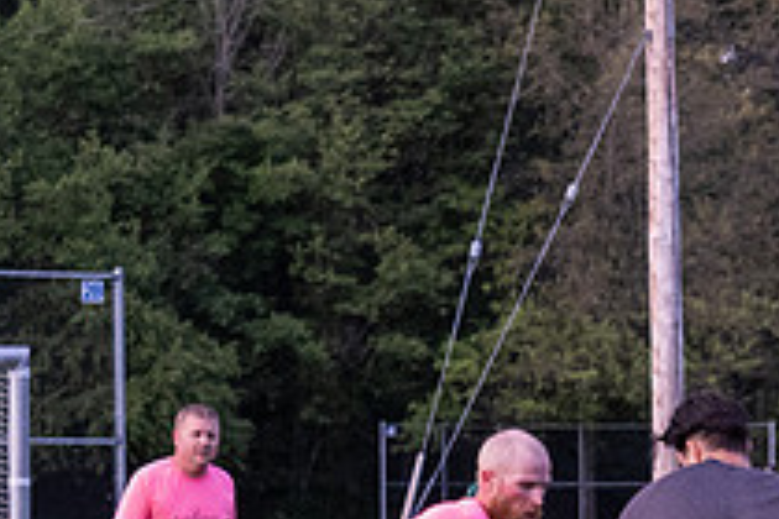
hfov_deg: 6.3
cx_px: 964
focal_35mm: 327
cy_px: 774
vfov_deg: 4.2
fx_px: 7075
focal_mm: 57
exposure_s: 1/1000
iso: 2000
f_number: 2.8
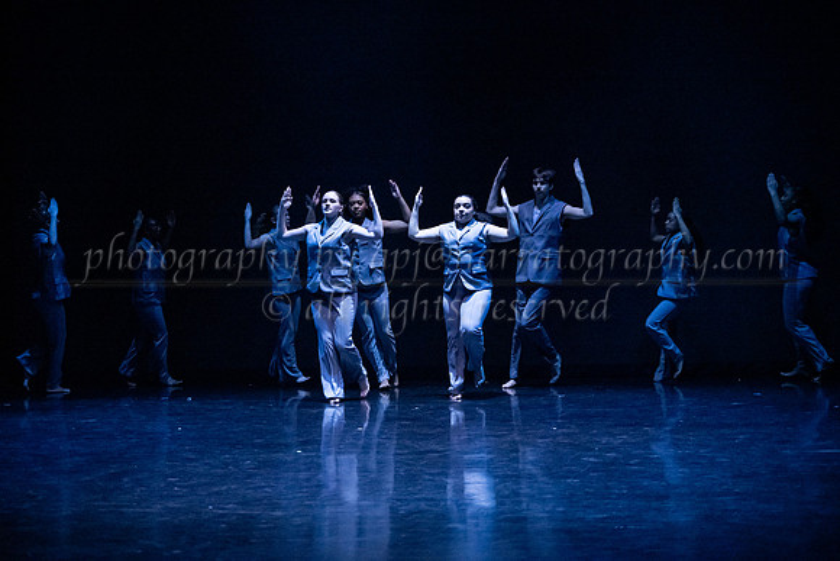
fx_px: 1750
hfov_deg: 27.0
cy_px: 280
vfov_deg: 18.2
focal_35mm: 75
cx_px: 420
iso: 6400
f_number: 3.5
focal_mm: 75
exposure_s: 1/250
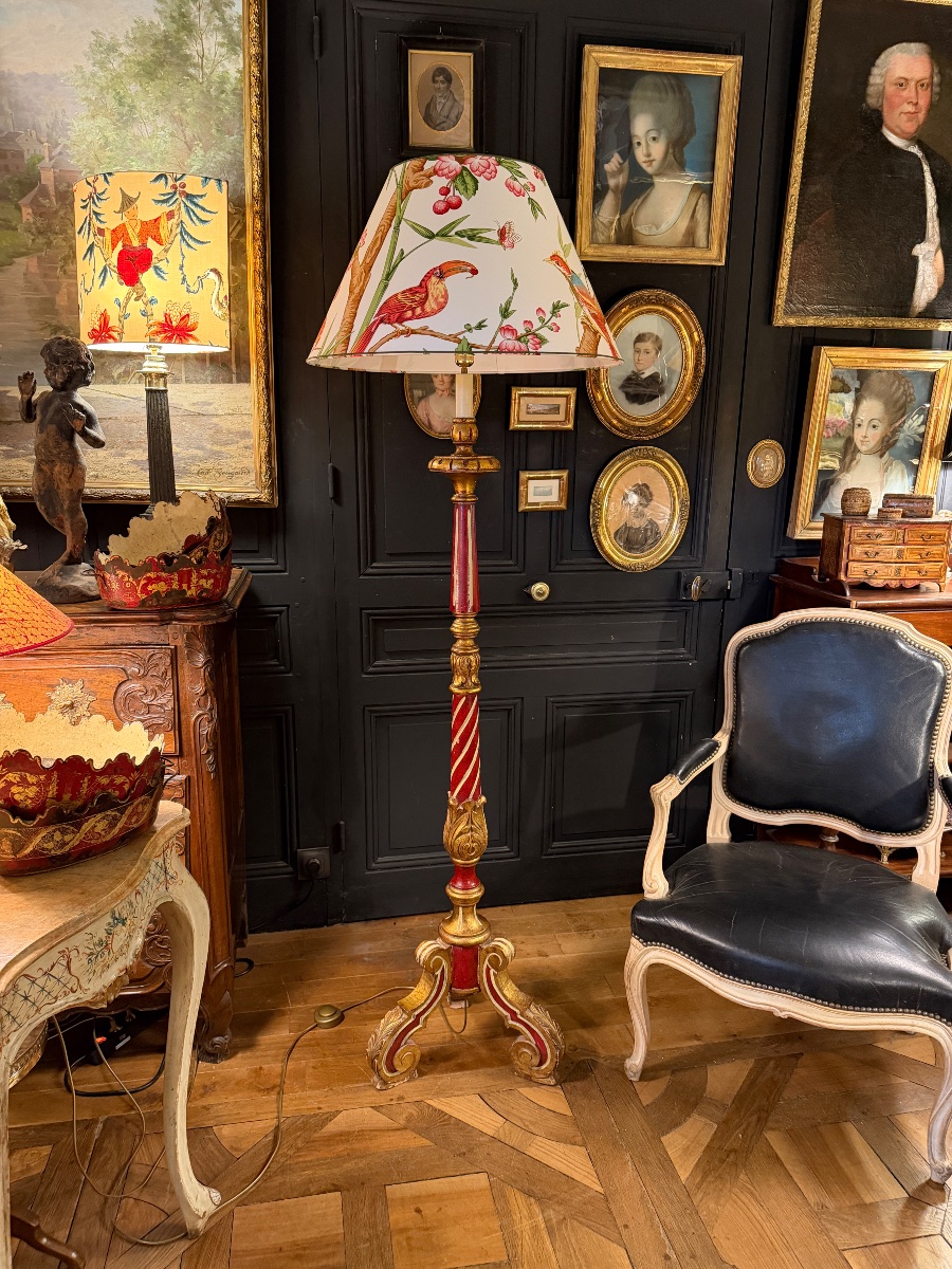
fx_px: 880
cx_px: 476
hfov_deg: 56.8
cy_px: 634
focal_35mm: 24
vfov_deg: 71.6
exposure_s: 1/33
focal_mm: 6.76
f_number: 1.78
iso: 640
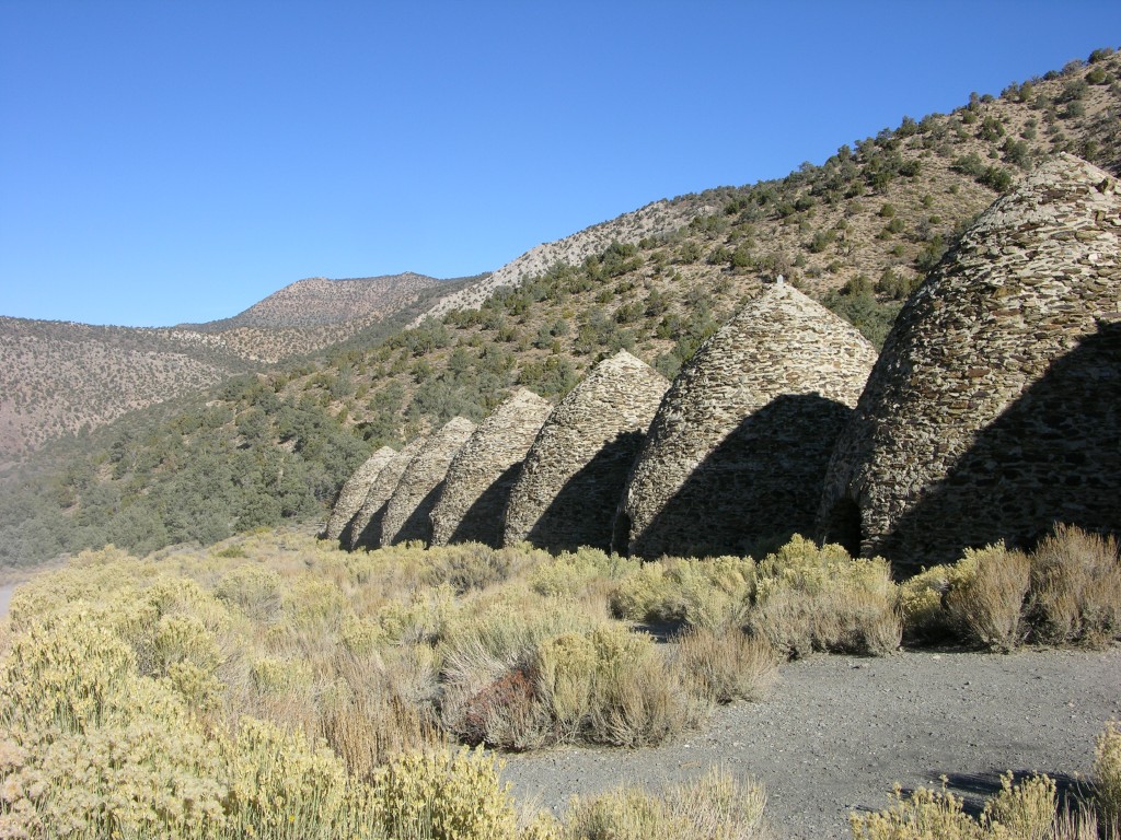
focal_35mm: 35
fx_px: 1133
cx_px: 560
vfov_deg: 40.7
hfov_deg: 52.6
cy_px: 420
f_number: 6.3
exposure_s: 1/220
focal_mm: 8.9
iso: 50
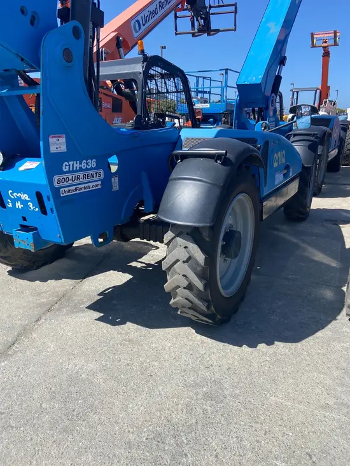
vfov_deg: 67.3
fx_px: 350
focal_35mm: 26
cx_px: 175
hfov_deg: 53.1
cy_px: 233
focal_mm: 4.25
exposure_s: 1/1898
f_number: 1.8
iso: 32
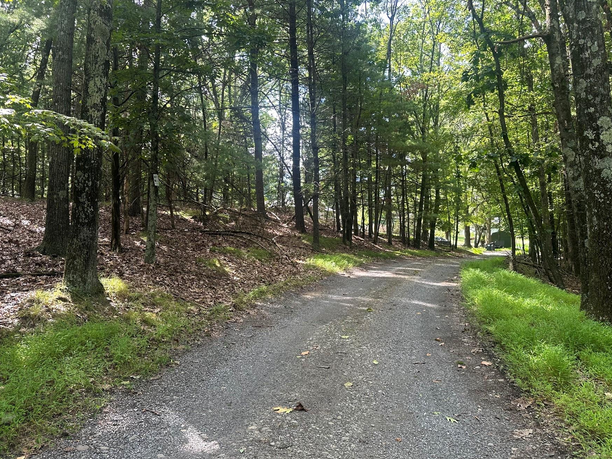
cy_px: 225
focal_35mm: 28
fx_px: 495
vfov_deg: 49.8
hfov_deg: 63.4
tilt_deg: +0.5
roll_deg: -0.9
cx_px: 297
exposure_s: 1/130
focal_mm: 6.86
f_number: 1.78
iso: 64
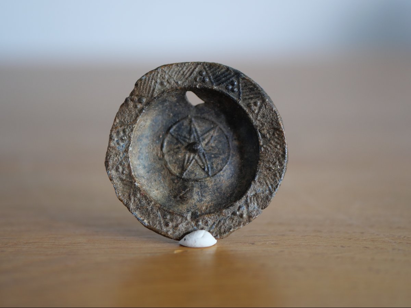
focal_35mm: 60
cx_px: 206
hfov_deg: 32.2
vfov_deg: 24.4
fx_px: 712
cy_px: 154
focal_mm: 30
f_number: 2.8
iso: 400
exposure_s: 1/60
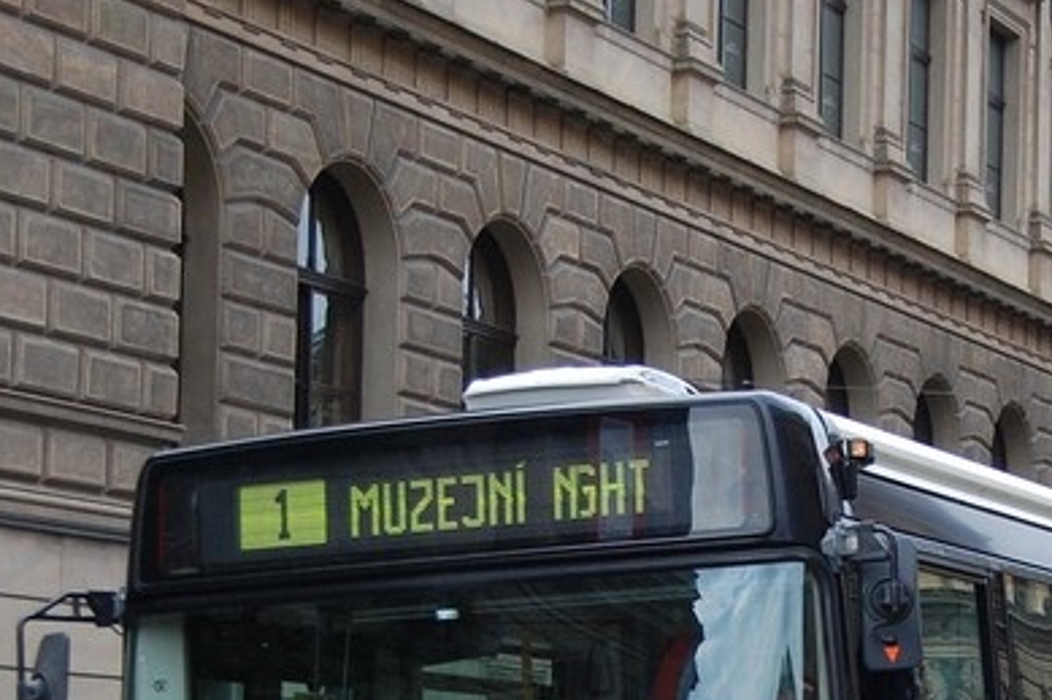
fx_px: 3242
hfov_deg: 18.3
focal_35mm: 111
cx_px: 803
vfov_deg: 12.1
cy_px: 759
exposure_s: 1/500
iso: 720
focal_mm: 32
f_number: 4.5
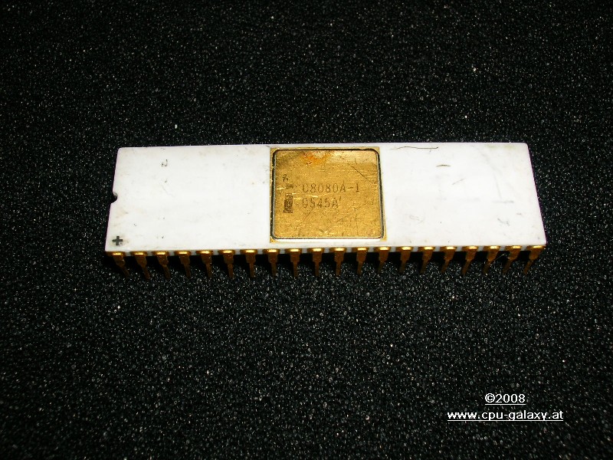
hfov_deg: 44.8
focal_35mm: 42
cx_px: 306
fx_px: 744
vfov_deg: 34.3
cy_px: 230
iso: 50
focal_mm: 7
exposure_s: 1/60.1
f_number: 5.2
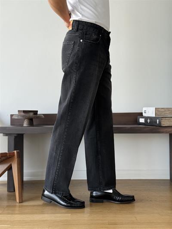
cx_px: 86
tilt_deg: -0.8
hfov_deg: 30.3
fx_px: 318
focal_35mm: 48
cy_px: 114
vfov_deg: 39.6
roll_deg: +0.2
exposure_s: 1/241
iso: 64
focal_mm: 6.76
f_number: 1.78
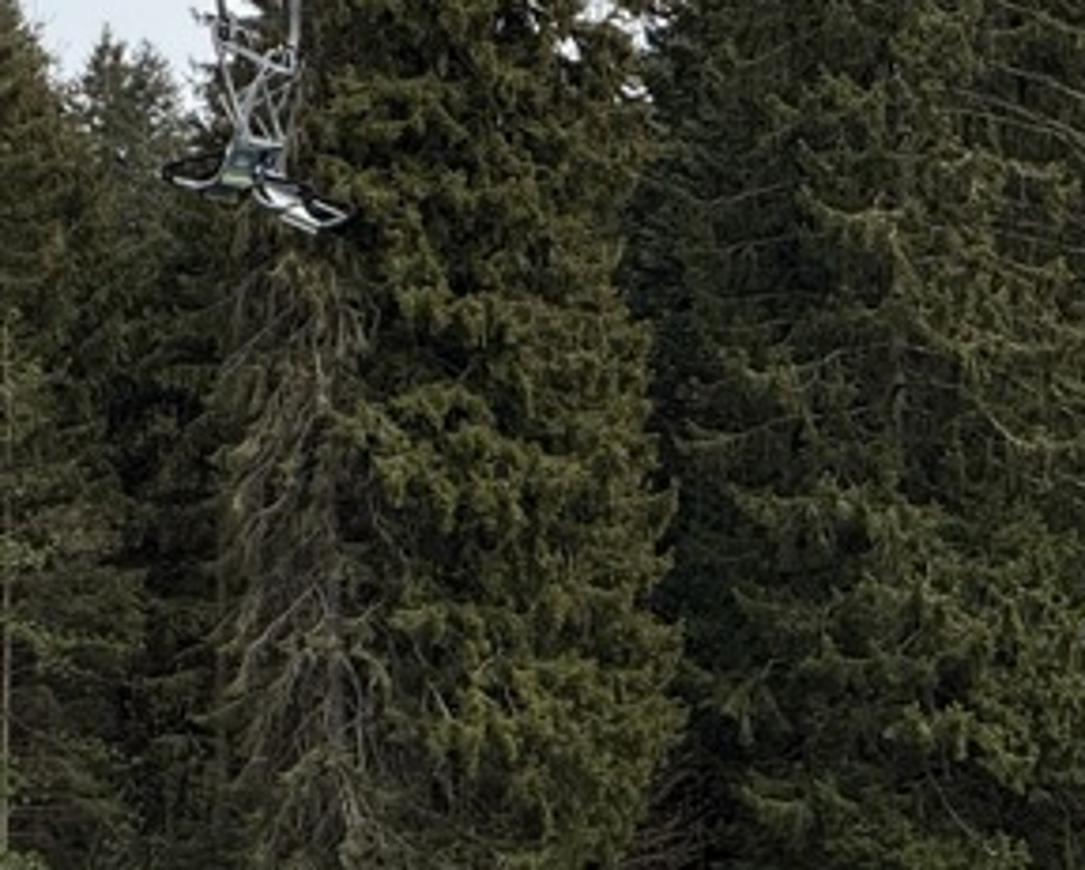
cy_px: 459
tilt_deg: -0.3
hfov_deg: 4.6
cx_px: -365
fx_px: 13372
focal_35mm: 416
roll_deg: +0.0
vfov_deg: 3.7
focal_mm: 15.66
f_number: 2.8
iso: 50
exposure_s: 1/1064
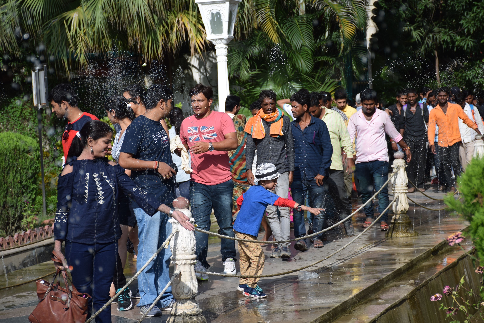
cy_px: 162
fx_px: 1513
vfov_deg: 12.2
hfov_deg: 18.2
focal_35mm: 112
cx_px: 242
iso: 100
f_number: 5.6
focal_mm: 75
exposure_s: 1/500
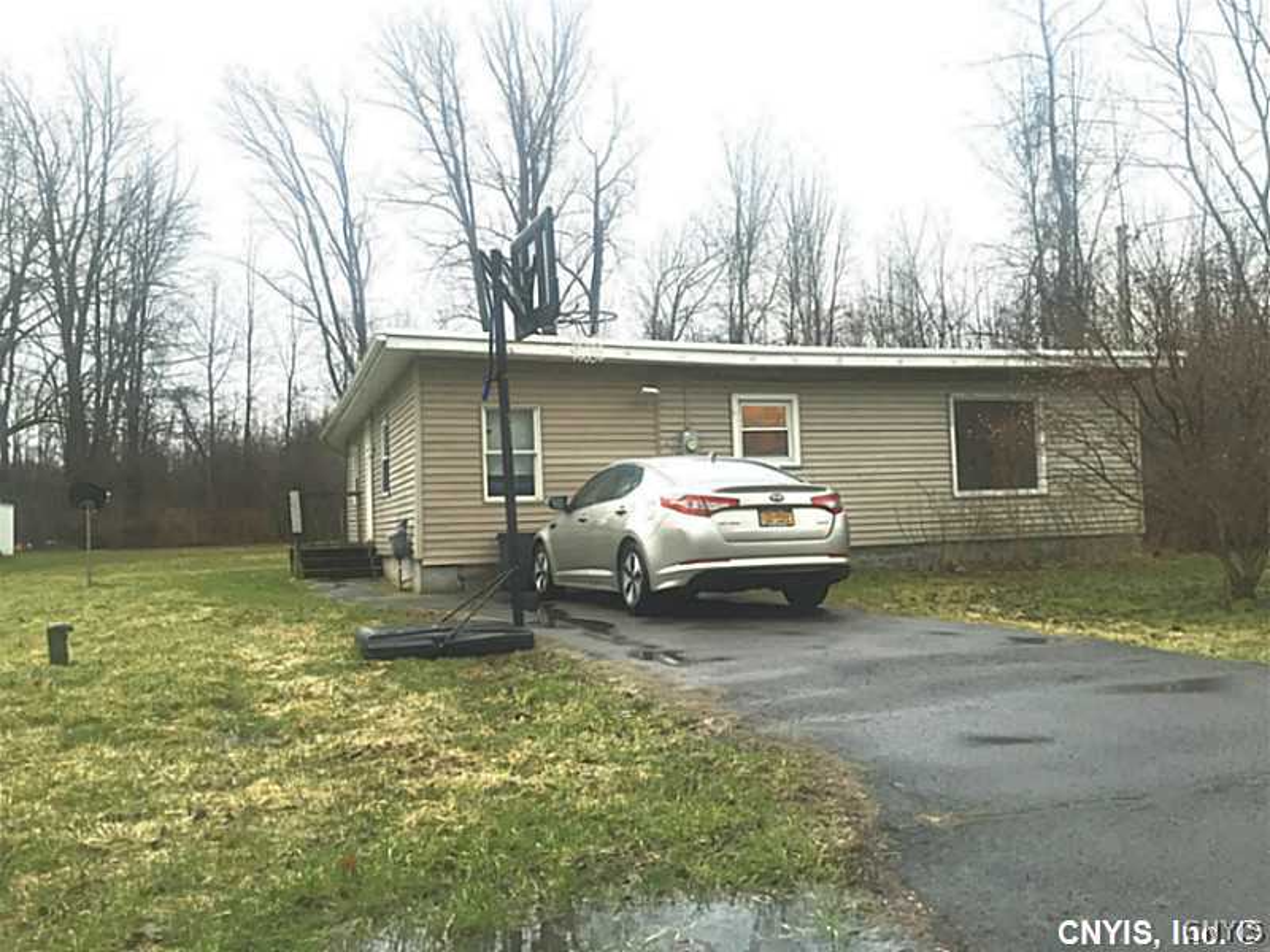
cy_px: 476
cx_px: 635
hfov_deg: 61.7
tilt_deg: +3.1
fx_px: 1064
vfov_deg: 48.2
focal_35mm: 29
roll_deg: +0.8
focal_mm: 4.15
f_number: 2.2
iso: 32
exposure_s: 1/40
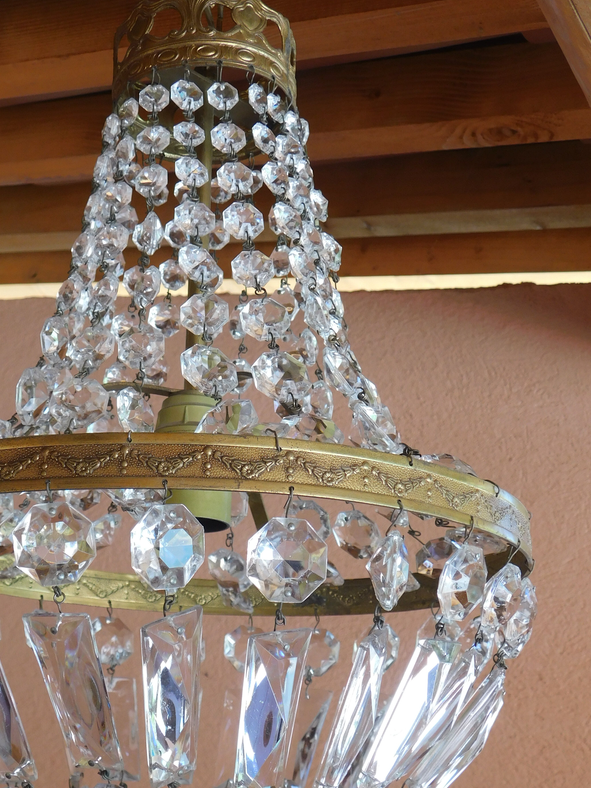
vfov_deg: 36.8
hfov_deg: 27.9
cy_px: 447
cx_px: 209
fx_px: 1184
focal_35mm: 52
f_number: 3.6
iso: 125
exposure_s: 1/80
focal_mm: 7.1
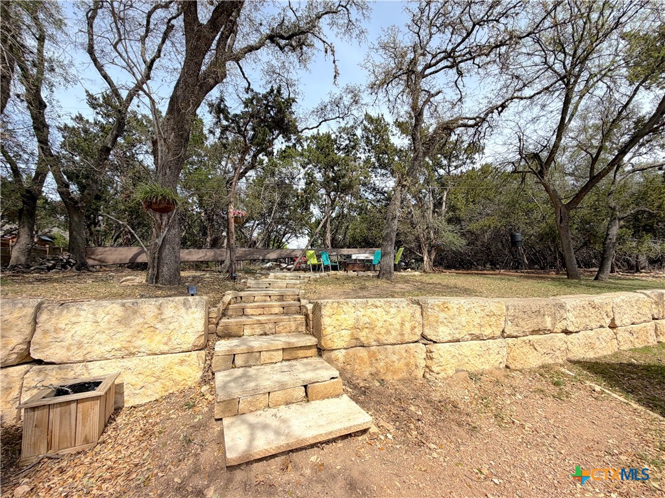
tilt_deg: +7.4
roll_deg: +2.3
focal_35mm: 14
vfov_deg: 85.7
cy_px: 249
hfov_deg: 102.1
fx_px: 269
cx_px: 332
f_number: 2.2
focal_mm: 2.22
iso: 20
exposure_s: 1/809
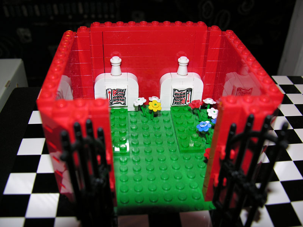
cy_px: 114
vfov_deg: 40.7
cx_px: 152
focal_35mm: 35
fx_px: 306
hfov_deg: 52.6
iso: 50
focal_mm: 8.9
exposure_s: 1/60.1
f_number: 2.8
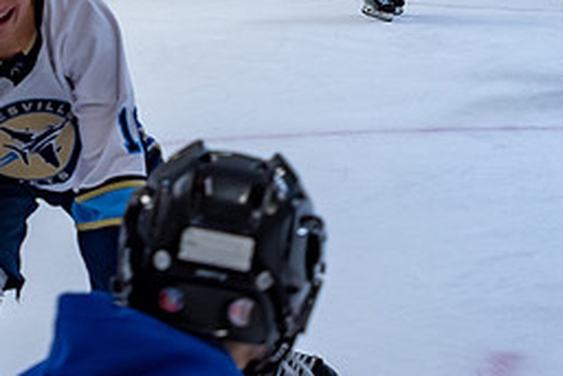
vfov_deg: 13.7
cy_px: 157
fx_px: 1565
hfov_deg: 19.9
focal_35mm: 100
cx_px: 29
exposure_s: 1/400
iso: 400
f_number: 4
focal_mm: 24
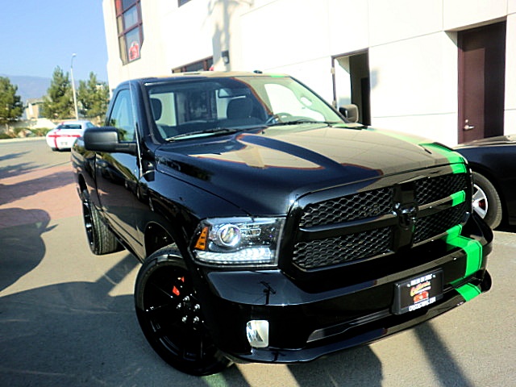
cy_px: 194
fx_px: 462
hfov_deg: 58.4
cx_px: 258
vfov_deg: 45.4
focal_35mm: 31
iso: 64
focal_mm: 5.58
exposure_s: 1/640
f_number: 2.8
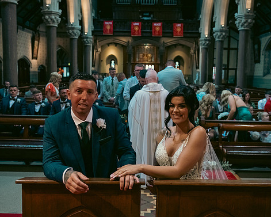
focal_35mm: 37
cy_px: 108
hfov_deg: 49.1
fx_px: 297
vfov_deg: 40.1
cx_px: 139
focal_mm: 32
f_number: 3.5
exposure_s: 1/160
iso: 1000
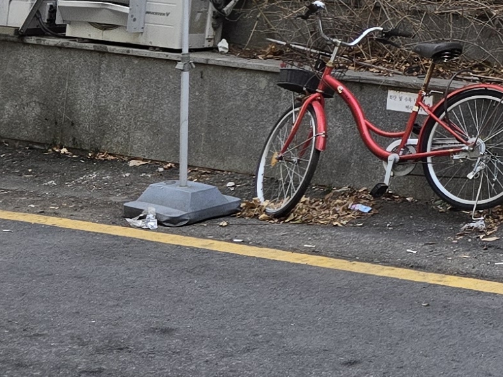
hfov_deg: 14.5
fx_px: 1729
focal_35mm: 119
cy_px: -235
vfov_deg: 11.8
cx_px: 903
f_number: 1.8
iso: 100
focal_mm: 5.4
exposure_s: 1/508
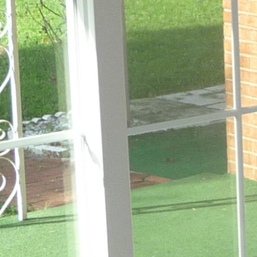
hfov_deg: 9.8
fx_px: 1361
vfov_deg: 10.8
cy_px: 85
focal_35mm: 162
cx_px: 555
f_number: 3.3
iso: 100
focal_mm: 4.7
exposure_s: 1/80
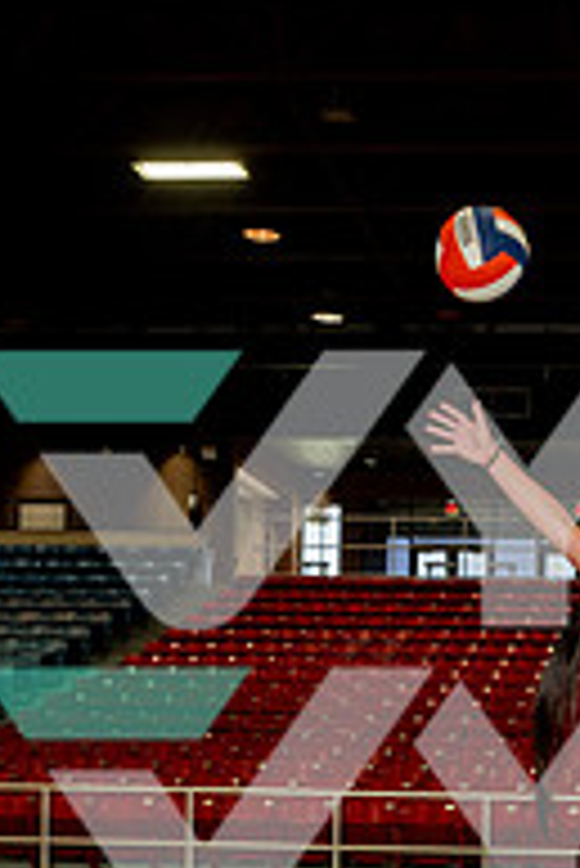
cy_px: 810
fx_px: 1689
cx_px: 643
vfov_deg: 27.6
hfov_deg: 18.7
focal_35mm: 70
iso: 800
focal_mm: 30
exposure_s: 1/200
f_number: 7.1
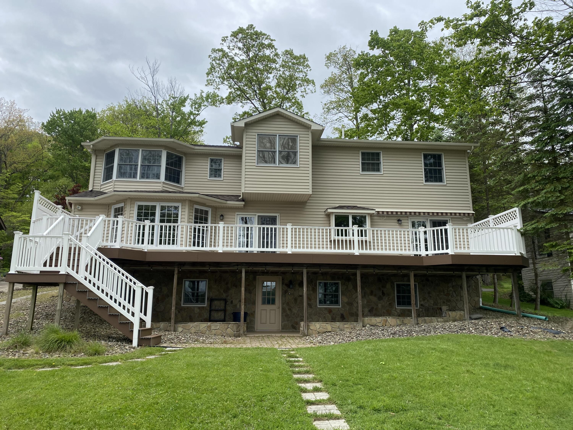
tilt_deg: +12.2
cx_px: 286
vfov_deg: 53.1
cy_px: 215
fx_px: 430
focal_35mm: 26
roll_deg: -0.7
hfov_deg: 67.3
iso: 32
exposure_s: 1/1272
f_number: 1.8
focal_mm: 4.25
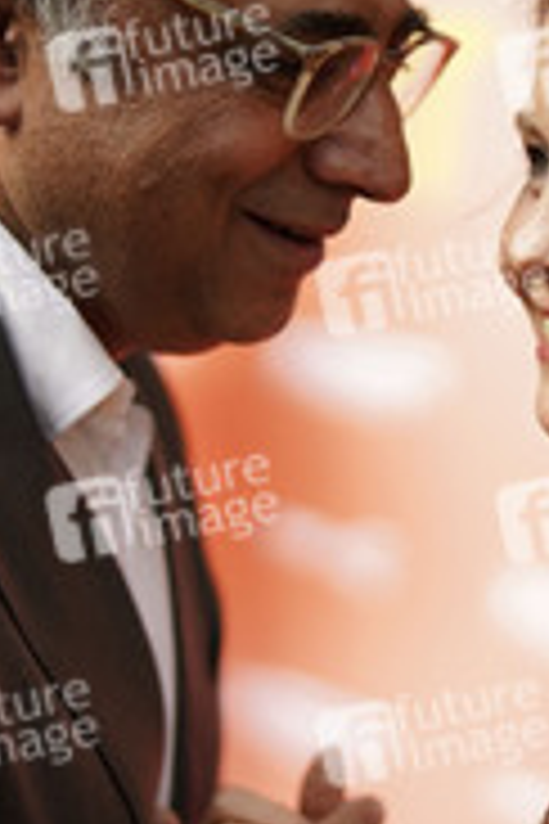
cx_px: 493
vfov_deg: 16.7
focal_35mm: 123
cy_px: 396
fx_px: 2813
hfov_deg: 11.1
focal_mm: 50
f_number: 1.8
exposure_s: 1/3200
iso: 320
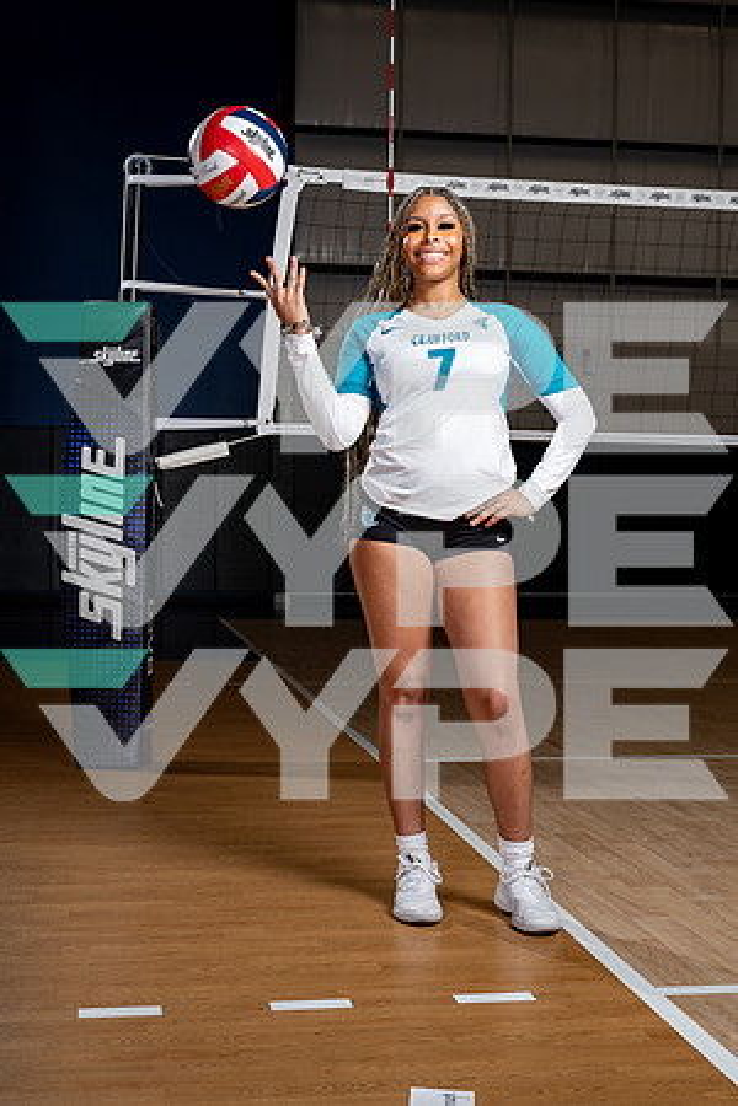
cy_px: 553
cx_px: 369
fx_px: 1537
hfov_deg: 27.0
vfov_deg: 39.6
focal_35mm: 50
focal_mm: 50
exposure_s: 1/250
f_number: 8
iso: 100
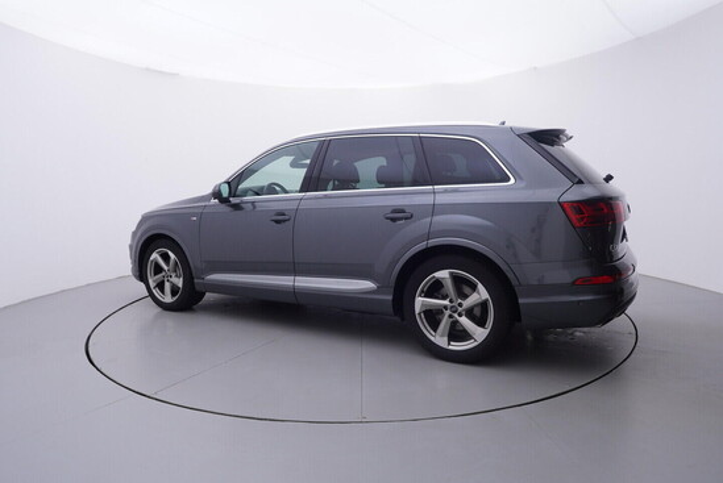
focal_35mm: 22
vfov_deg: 56.2
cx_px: 362
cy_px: 242
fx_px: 452
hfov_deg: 77.3
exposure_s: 1/80
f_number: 5
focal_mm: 15
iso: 200
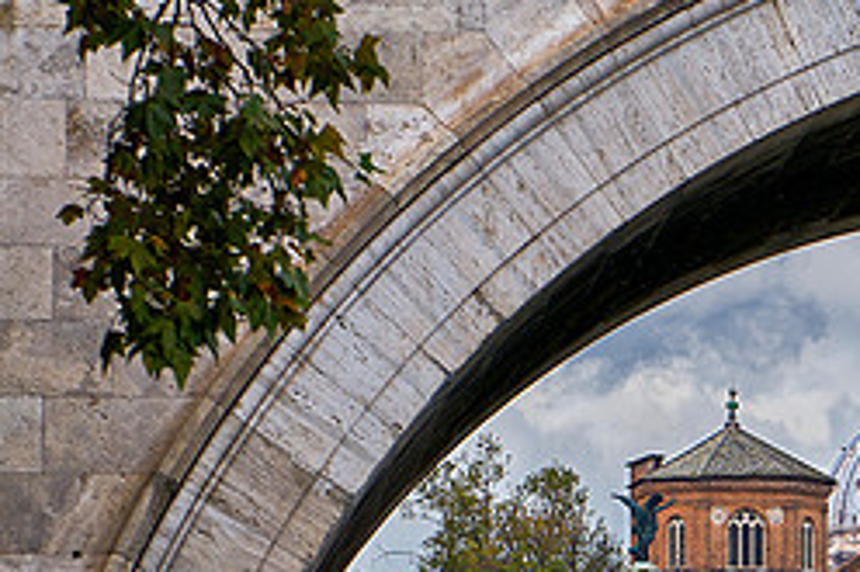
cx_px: 985
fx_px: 4751
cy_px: 619
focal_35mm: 199
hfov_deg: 10.2
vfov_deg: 6.9
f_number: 4
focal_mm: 85
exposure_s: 1/200
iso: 100
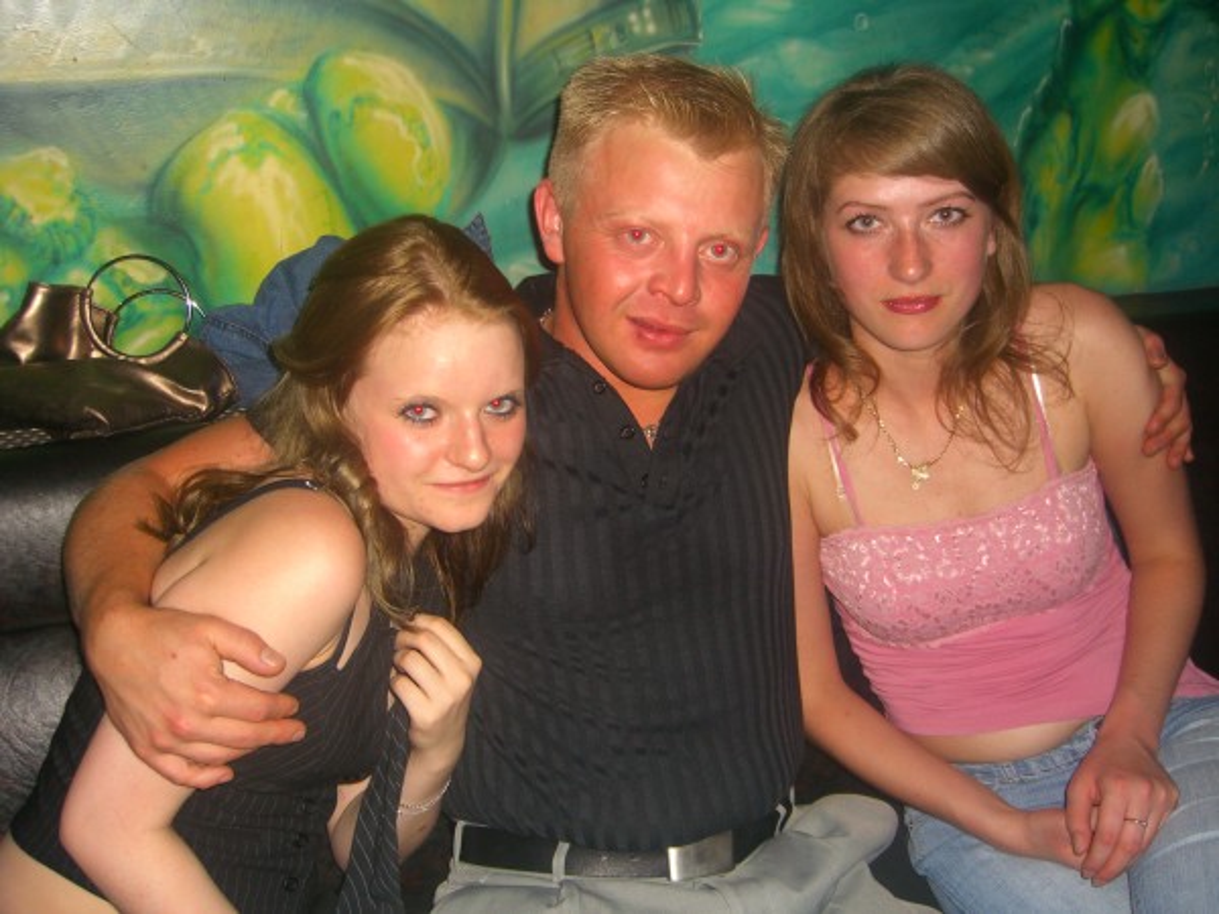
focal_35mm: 38
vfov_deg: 37.7
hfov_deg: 49.0
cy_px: 457
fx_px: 1338
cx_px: 610
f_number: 2.8
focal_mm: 7.9
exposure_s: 1/60
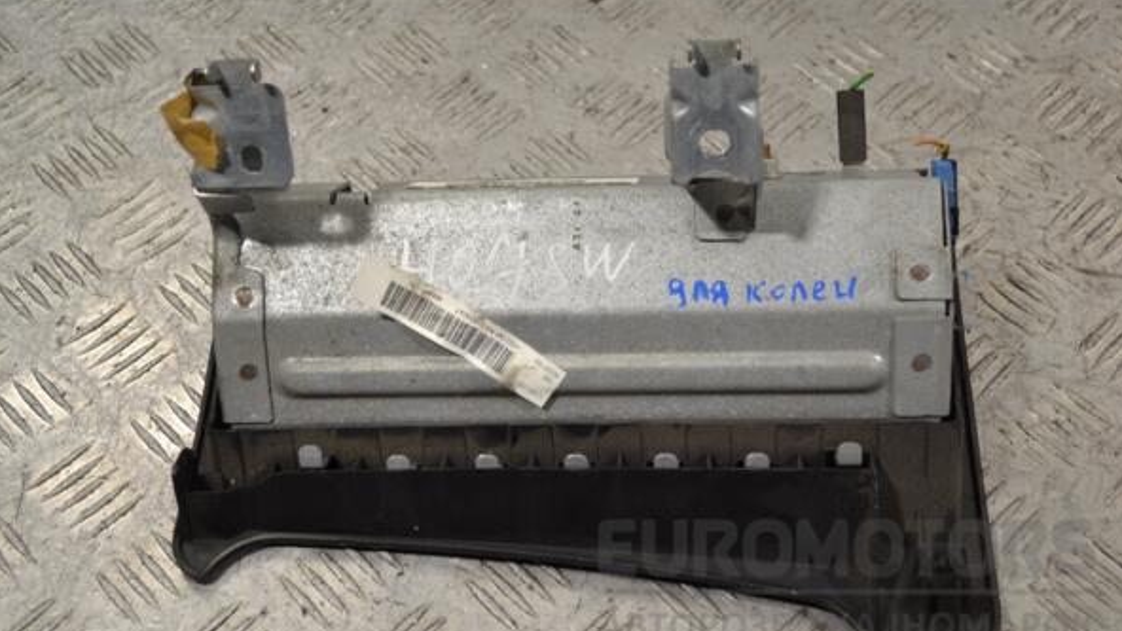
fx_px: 1517
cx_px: 563
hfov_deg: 40.6
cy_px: 296
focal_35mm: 51
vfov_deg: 23.5
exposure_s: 1/30
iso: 100
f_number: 4.8
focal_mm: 32
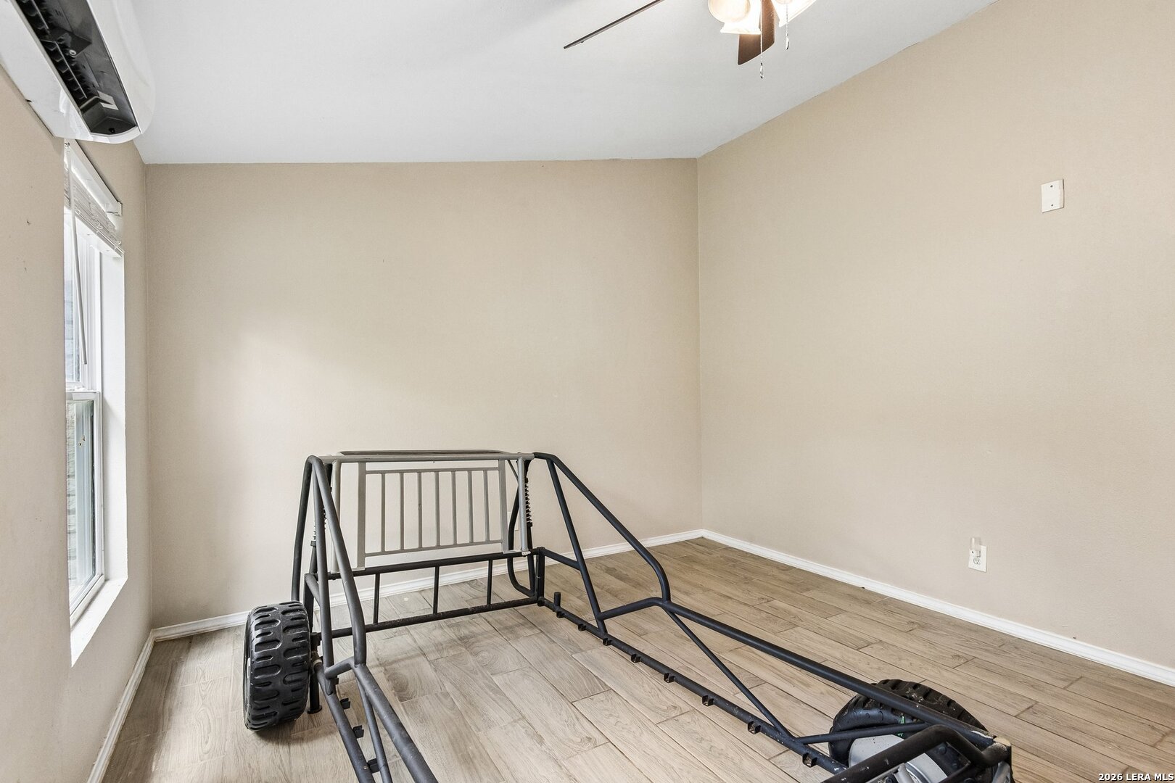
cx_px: 588
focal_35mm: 17
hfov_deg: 93.3
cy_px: 392
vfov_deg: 70.4
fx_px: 555
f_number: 8
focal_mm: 17
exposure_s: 1/20
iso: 2000
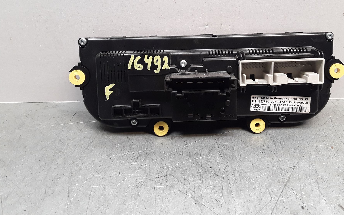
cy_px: 71
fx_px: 319
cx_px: 192
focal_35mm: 34
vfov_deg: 36.9
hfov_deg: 56.6
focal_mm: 2.91
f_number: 1.9
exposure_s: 1/50
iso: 64
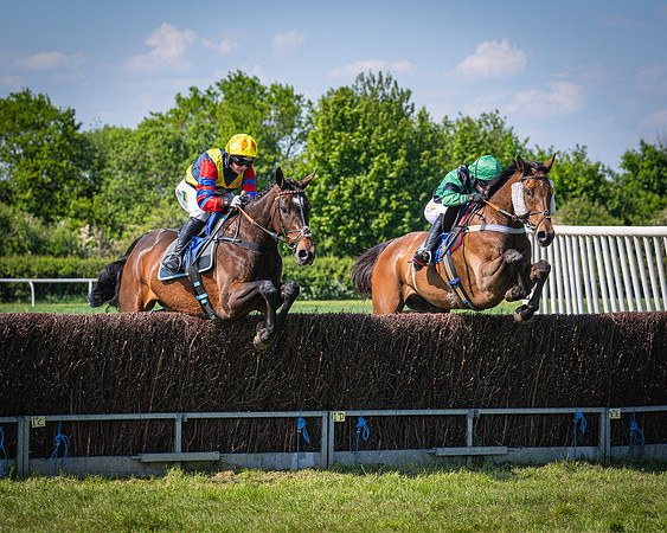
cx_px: 385
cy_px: 260
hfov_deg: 11.2
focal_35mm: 172
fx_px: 3392
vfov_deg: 9.0
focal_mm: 120
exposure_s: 1/2000
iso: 400
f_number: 5
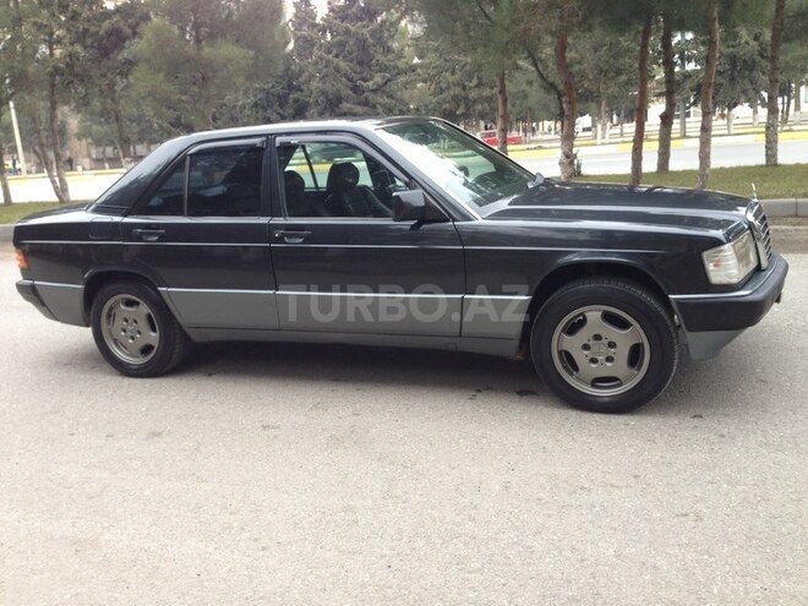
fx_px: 770
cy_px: 303
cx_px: 404
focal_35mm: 33
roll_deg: +3.3
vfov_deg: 42.9
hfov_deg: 55.4
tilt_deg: -10.8
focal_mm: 4.12
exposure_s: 1/40
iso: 50
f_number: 2.4
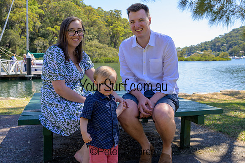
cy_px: 82
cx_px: 122
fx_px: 245
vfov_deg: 36.8
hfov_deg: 53.2
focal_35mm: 36
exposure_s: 1/200
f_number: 4
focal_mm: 24
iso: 64
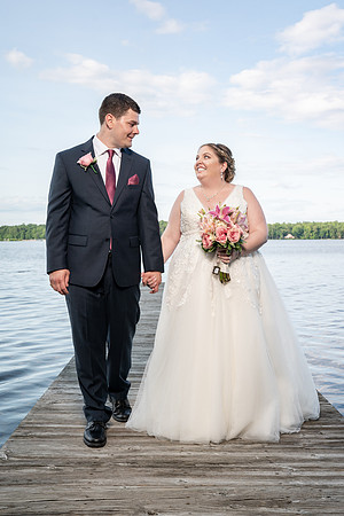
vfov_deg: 45.4
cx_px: 172
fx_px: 616
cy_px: 258
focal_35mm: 43
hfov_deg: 31.2
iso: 100
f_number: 5.6
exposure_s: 1/200
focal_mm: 43
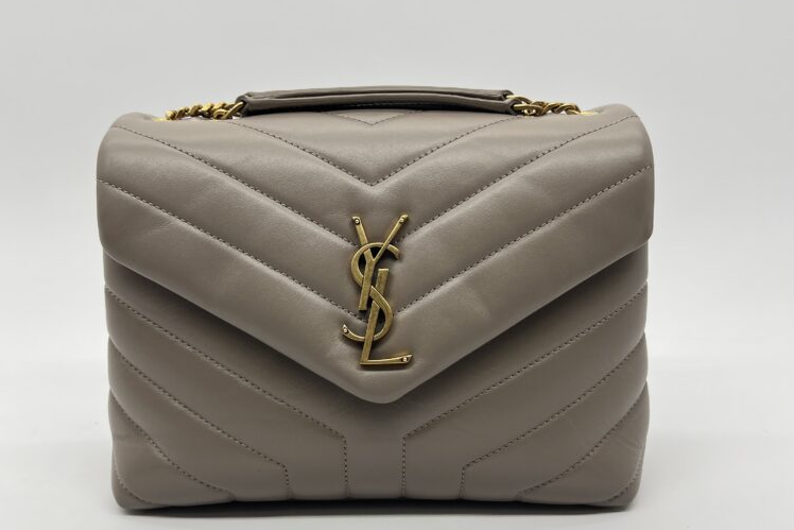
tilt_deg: -12.6
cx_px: 390
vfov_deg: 36.0
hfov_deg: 51.9
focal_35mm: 37
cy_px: 276
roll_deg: +0.6
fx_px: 816
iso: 40
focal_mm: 5.7
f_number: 1.5
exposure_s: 1/177
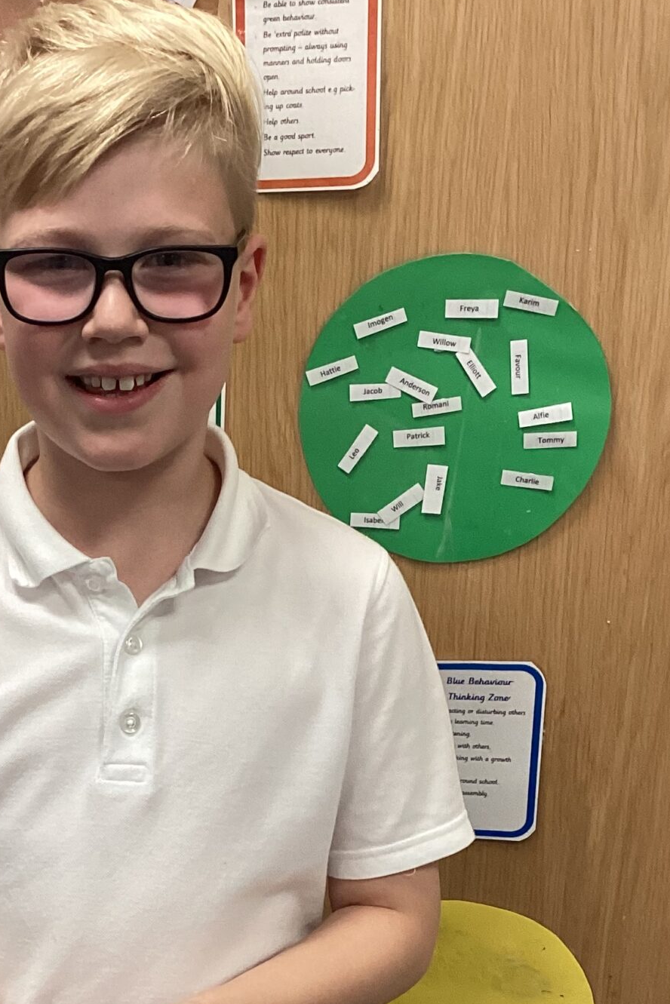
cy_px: 821
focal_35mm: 62
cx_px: 124
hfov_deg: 21.6
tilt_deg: -23.1
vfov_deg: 31.4
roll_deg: +0.1
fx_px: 1730
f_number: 2.4
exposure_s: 1/50
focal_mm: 3.3
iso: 125
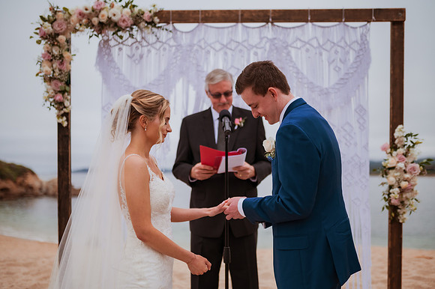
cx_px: 218
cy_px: 144
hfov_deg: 54.1
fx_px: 426
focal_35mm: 35
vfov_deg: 37.5
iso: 500
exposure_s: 1/4000
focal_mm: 35
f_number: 1.4
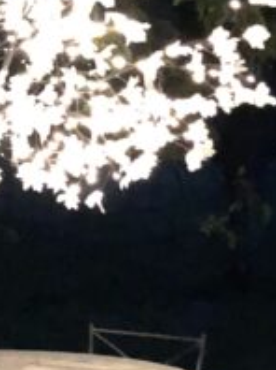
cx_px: -250
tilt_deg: -5.1
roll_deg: +2.6
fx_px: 1545
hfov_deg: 9.6
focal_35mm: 145
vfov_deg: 13.6
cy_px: 245
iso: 1600
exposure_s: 1/4
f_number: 1.8
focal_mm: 3.99
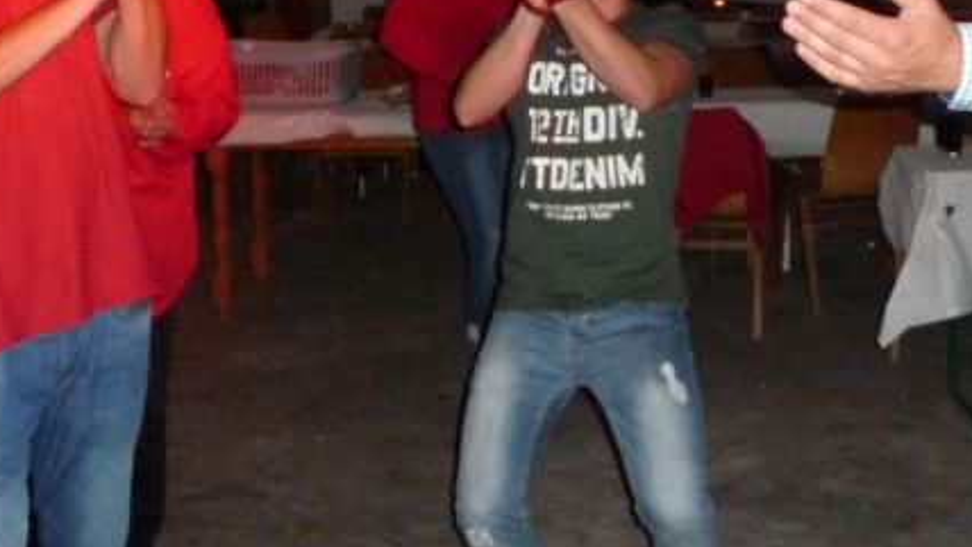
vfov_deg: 20.6
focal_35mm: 57
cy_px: 34
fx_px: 1469
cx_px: 656
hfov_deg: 36.2
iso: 500
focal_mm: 4.7
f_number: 3.3
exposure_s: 1/30
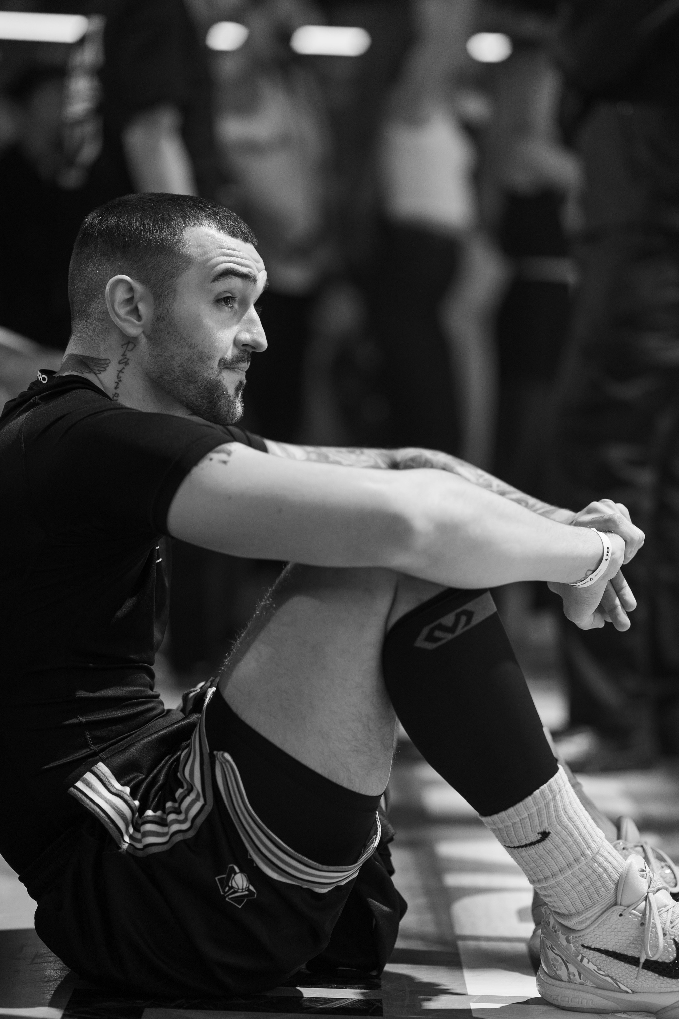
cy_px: 531
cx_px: 411
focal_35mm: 107
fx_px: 3026
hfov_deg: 12.8
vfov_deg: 19.1
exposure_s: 1/250
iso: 250
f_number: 1.4
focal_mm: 85
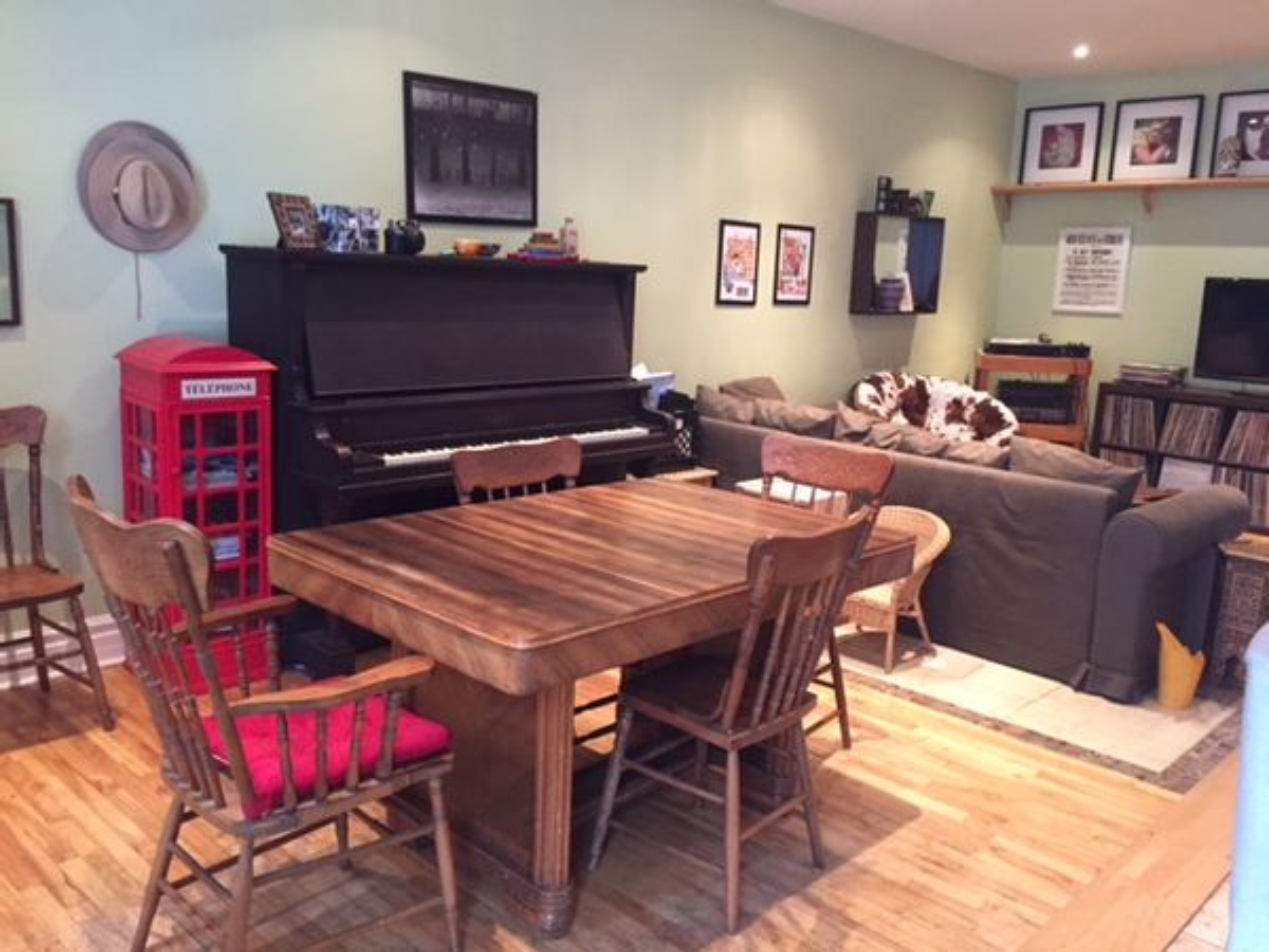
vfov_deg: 48.2
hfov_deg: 61.7
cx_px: 634
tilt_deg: -10.3
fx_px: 1063
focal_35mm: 29
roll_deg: -2.4
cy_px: 476
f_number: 2.2
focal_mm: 4.15
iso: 250
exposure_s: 1/15
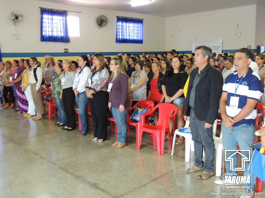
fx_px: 268
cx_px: 132
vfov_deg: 40.7
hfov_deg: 52.6
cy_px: 99
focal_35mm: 35
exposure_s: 1/13
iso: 400
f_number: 3.3
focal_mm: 6.2
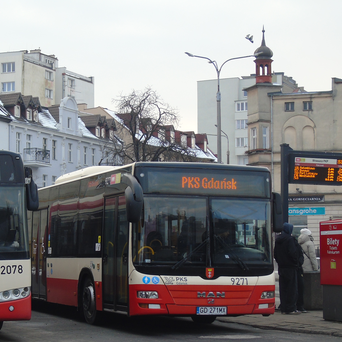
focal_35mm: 86
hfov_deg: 19.9
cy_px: 224
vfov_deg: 20.1
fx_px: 961
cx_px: 61
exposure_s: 1/100
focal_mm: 9.6
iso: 80
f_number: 4.3
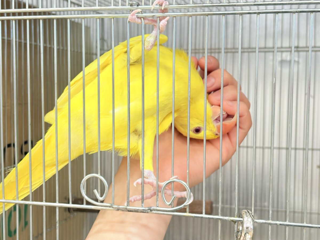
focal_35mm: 52
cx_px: 160
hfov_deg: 36.8
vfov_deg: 28.0
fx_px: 481
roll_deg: +0.1
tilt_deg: -2.7
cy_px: 120
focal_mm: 5.96
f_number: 1.6
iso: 100
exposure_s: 1/50
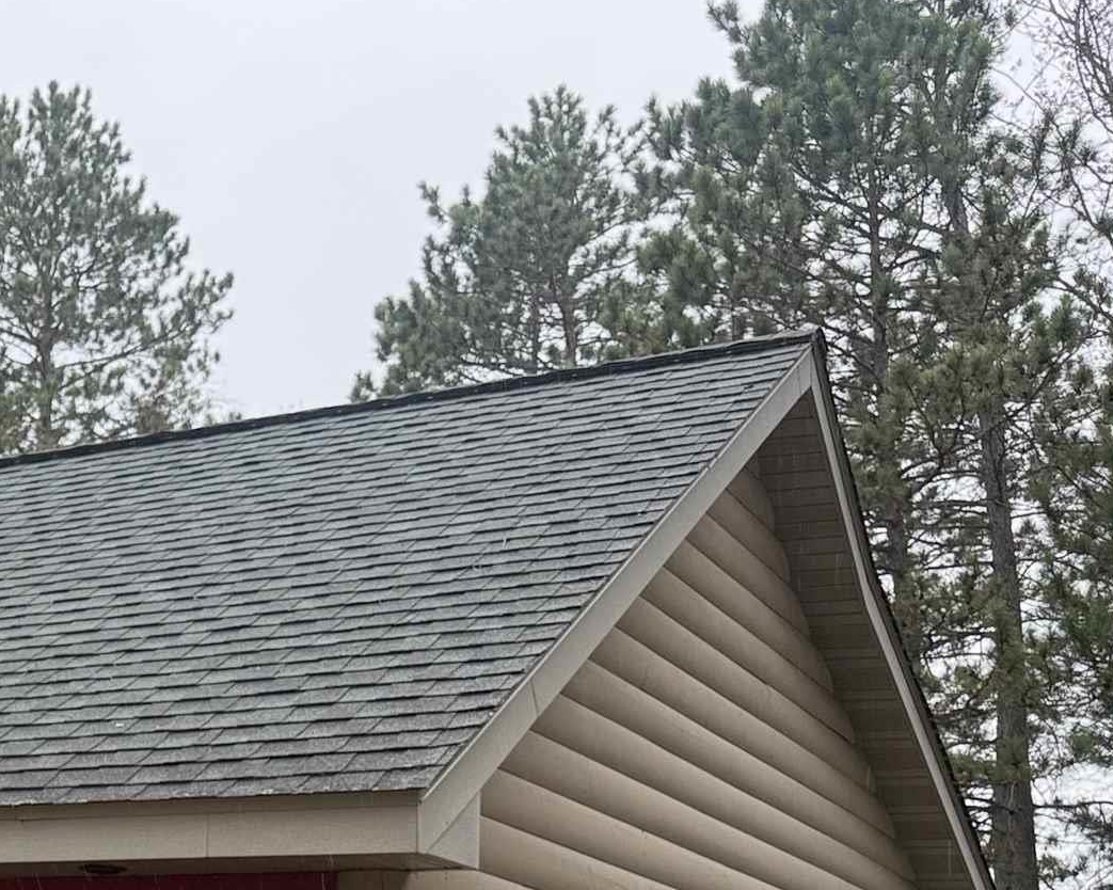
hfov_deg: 24.3
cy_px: 907
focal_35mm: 69
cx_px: -309
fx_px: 2272
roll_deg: -3.4
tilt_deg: +3.7
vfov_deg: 21.3
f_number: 1.78
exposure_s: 1/192
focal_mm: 6.76
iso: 80
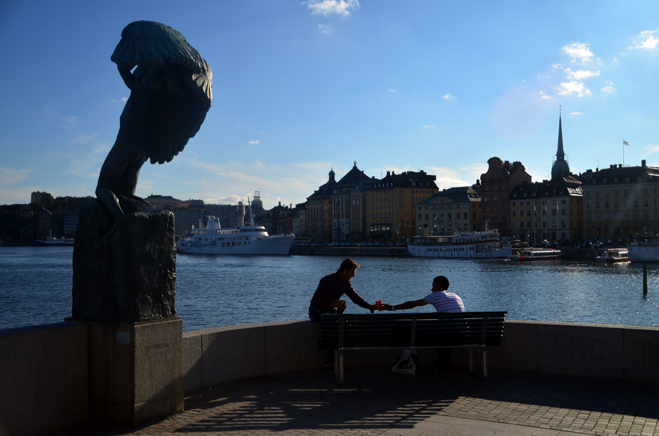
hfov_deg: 46.5
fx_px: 767
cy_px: 218
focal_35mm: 42
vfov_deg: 31.7
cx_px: 330
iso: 100
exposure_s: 1/2500
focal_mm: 28
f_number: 4
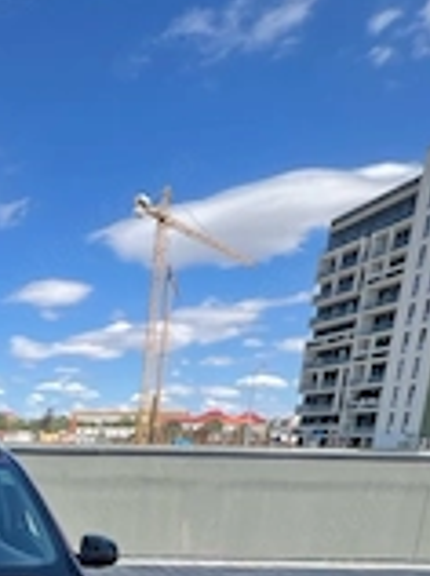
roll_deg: -1.5
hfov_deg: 33.8
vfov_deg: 46.8
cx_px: -98
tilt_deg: -12.0
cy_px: 569
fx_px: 548
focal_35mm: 33
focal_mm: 1.57
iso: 32
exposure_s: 1/881
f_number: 1.8
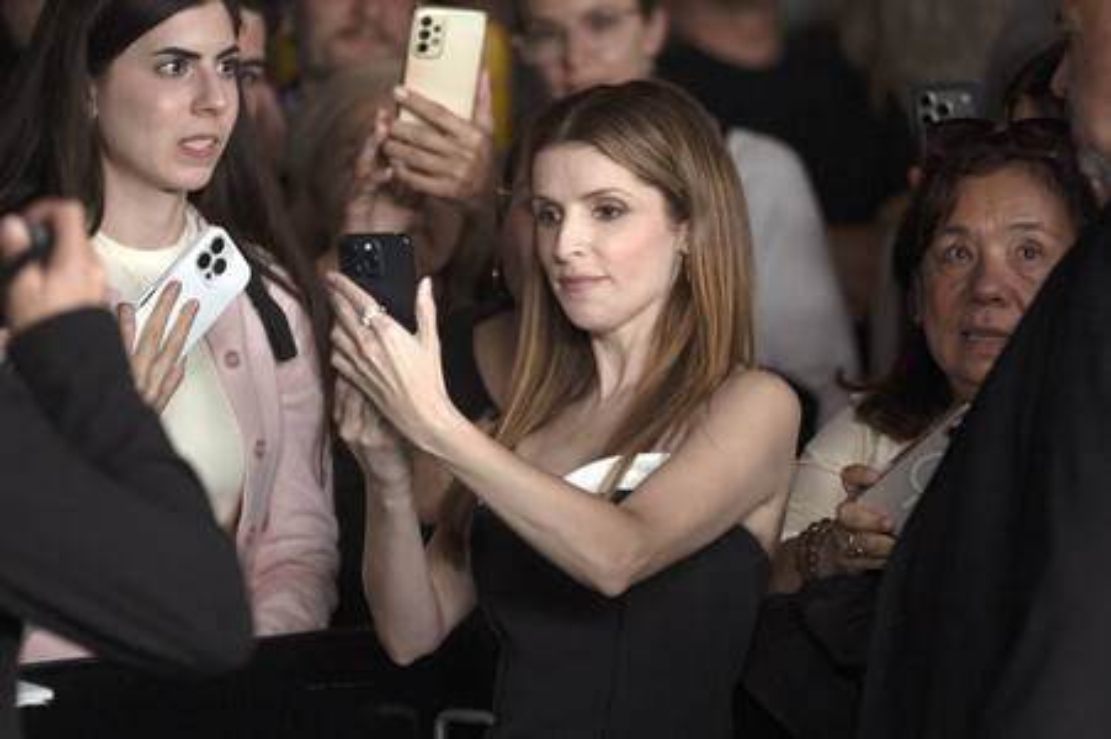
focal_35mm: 200
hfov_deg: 10.3
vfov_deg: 6.9
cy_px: 370
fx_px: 6168
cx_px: 556
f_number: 2.8
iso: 400
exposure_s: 1/200
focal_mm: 200
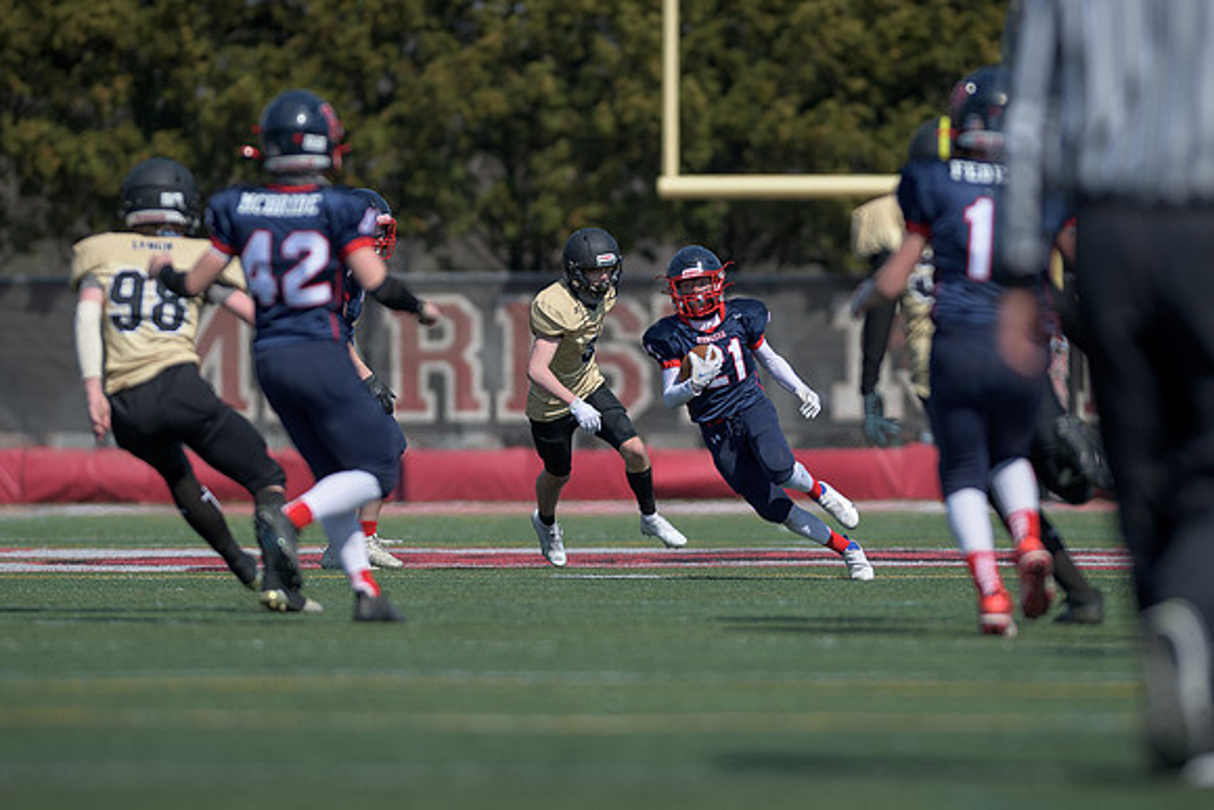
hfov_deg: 5.6
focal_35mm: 370
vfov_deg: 3.7
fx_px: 12490
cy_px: 390
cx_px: 687
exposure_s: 1/3200
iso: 64
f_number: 2
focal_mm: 200
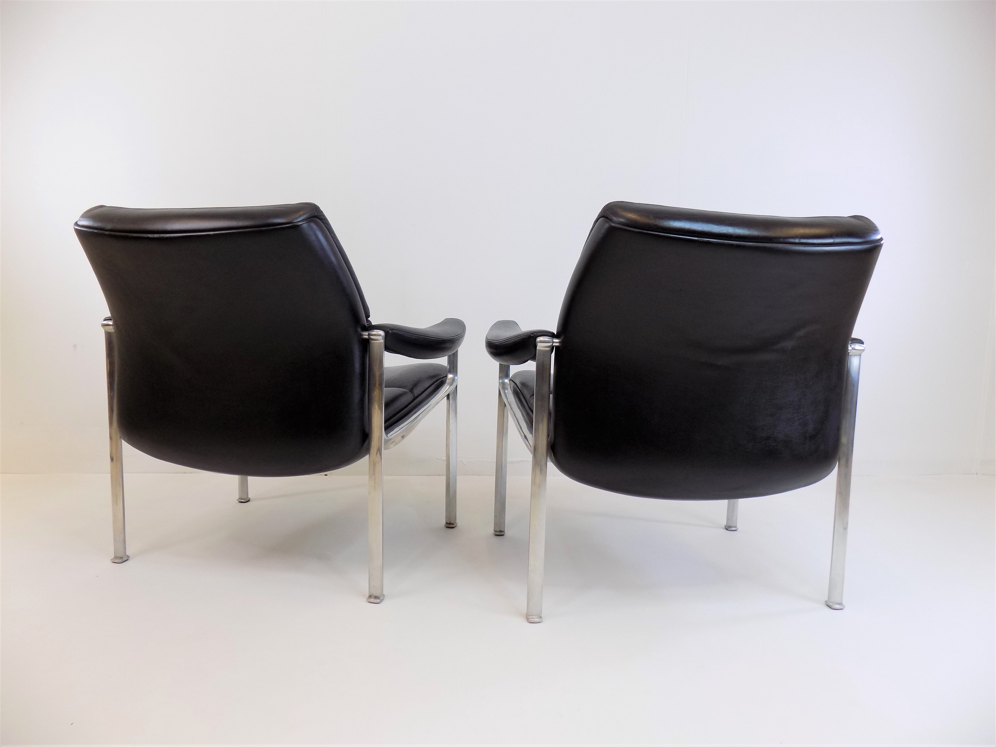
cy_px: 374
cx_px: 498
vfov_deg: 58.9
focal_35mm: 23
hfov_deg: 73.9
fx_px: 662
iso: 80
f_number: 3.1
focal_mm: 4
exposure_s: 1/30
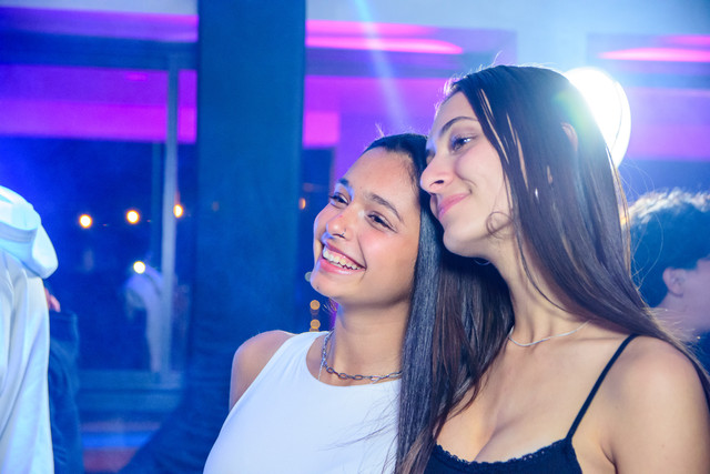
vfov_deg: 18.2
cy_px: 237
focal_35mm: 75
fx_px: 1479
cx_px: 355
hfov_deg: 27.0
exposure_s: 1/60
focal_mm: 50
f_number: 3.8
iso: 2500
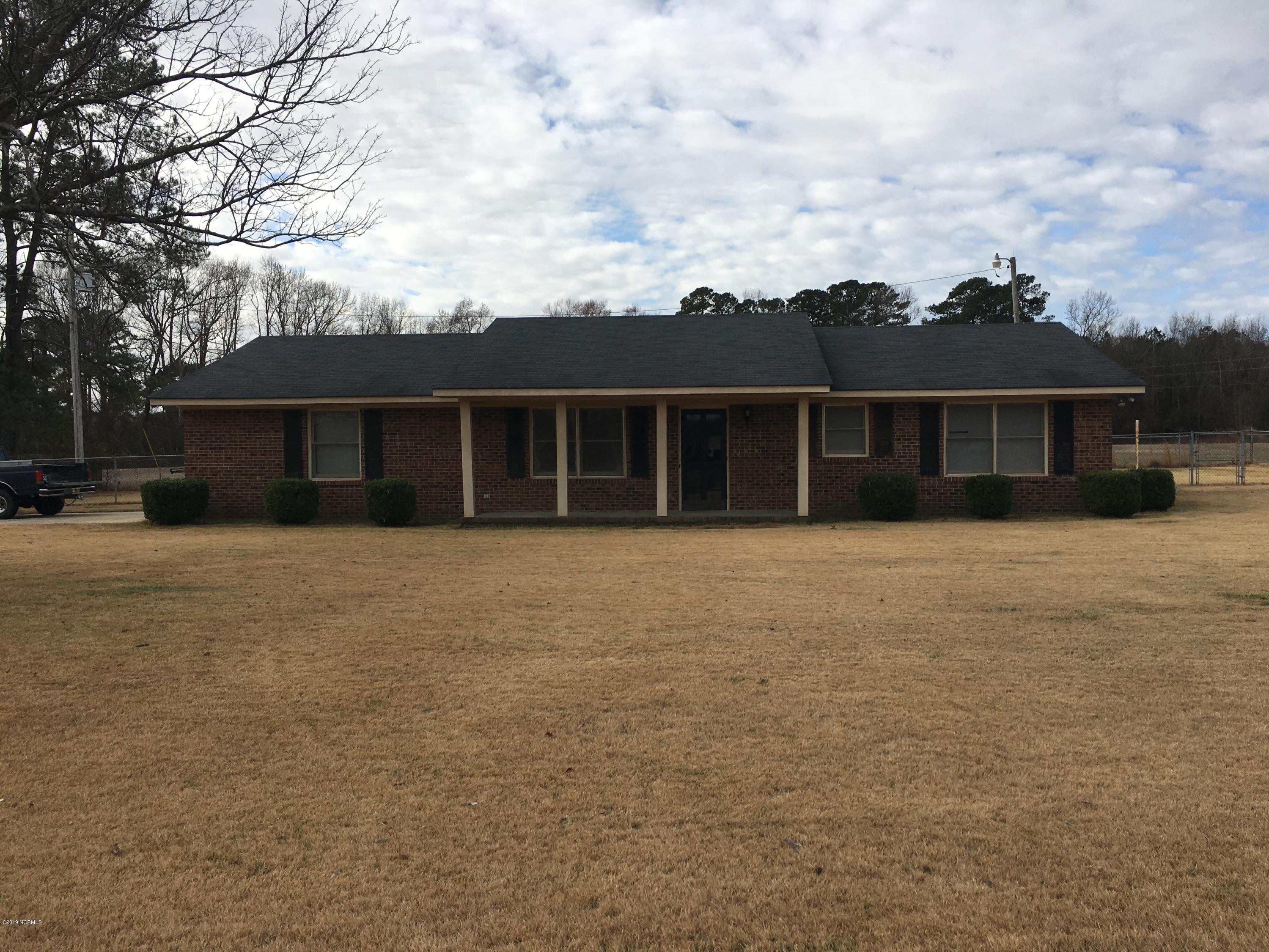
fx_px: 1063
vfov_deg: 48.2
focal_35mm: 29
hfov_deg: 61.7
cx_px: 634
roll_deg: -0.5
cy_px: 476
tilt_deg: -1.3
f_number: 2.2
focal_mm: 4.15
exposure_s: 1/2079
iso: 25
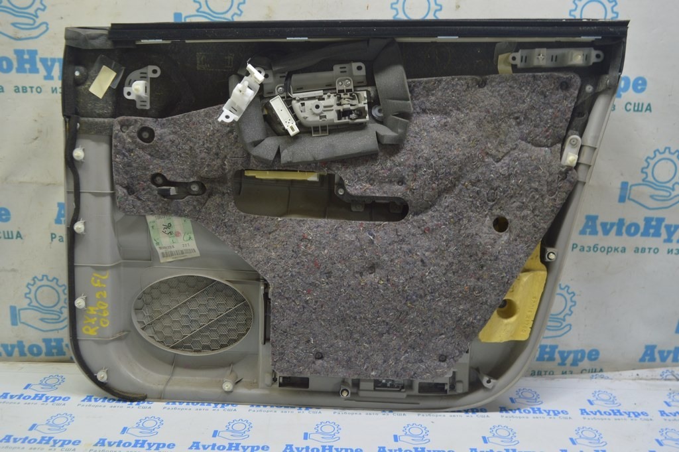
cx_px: 340
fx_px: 622
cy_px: 226
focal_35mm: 33
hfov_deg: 57.3
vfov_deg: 39.9
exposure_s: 1/20
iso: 400
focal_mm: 22
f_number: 5.6
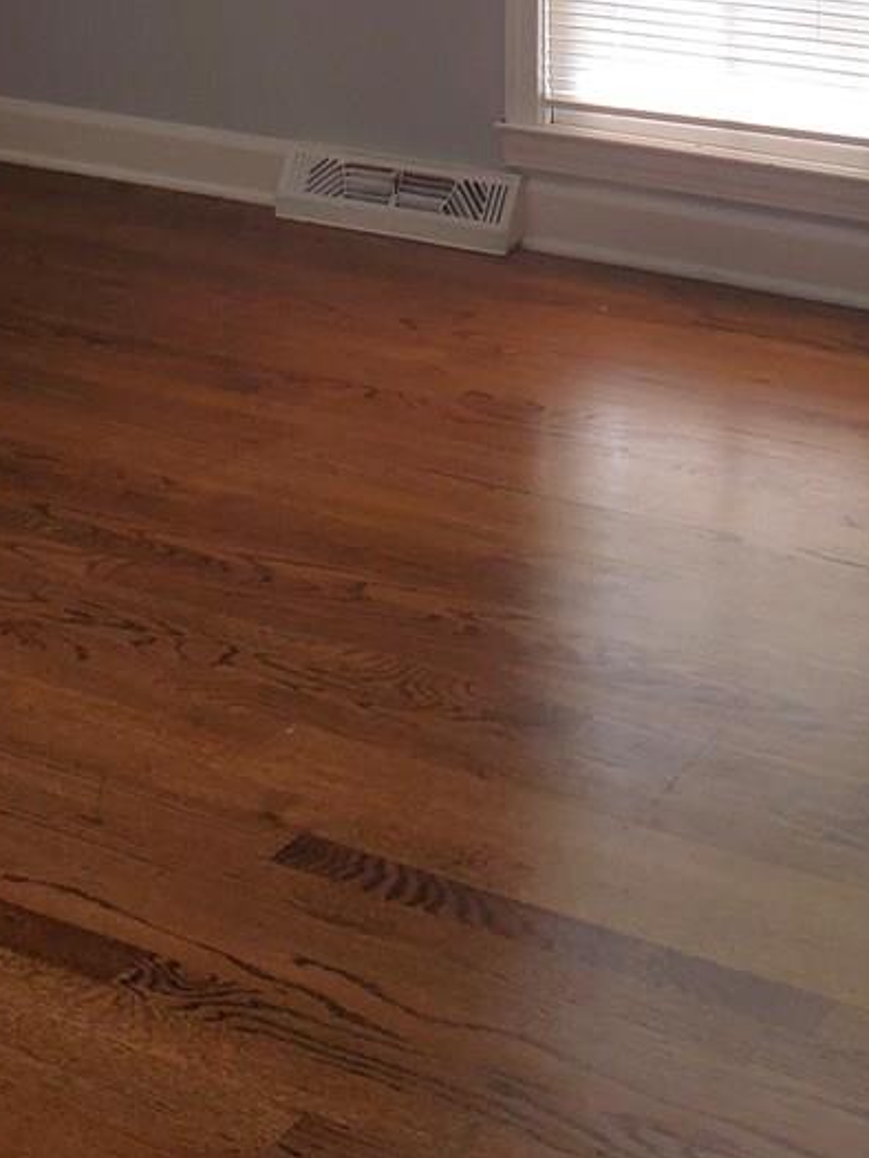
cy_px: -194
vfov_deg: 23.6
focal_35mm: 76
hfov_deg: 19.4
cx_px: 505
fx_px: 2543
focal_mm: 4.3
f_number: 2.4
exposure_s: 1/120
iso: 100
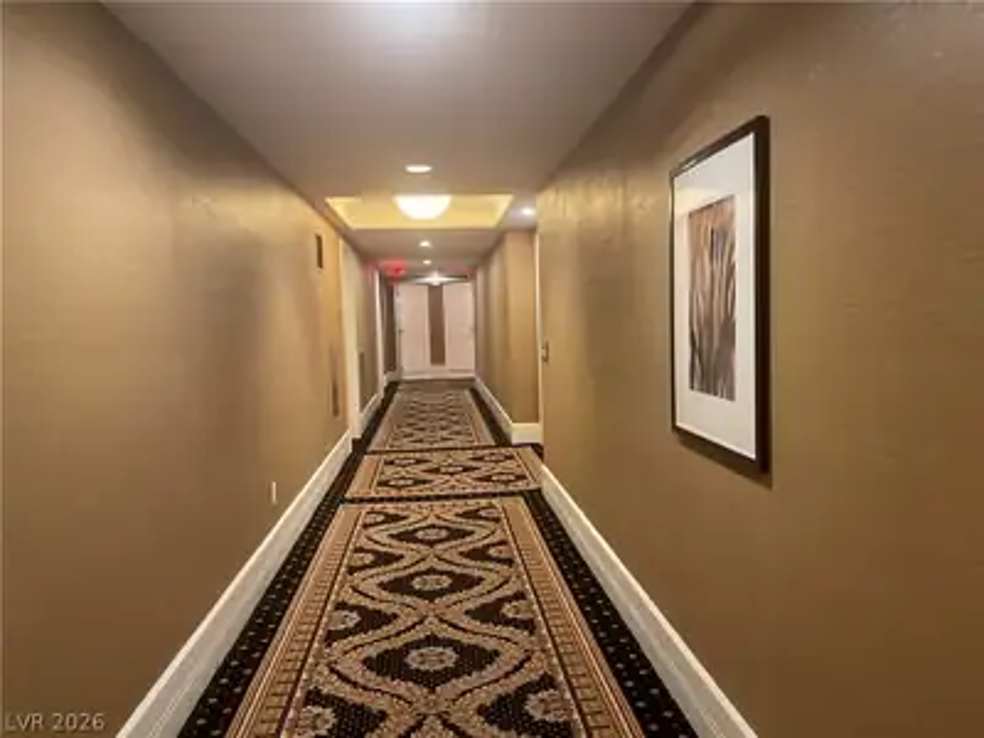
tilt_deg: -0.8
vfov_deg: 54.9
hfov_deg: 69.4
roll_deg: +0.9
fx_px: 711
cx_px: 492
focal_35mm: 25
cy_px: 369
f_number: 1.6
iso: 400
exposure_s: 1/40
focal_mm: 5.1
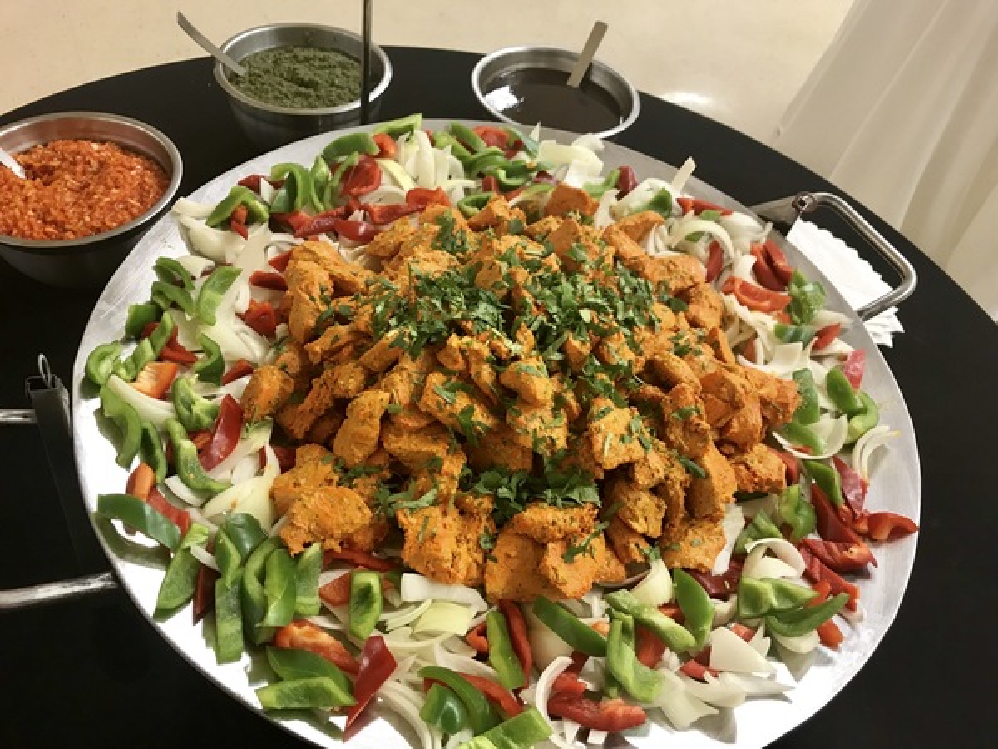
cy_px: 374
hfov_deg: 63.4
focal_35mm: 28
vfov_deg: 49.7
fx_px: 807
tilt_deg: -49.9
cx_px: 499
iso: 40
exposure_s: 1/15
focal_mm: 3.99
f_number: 1.8
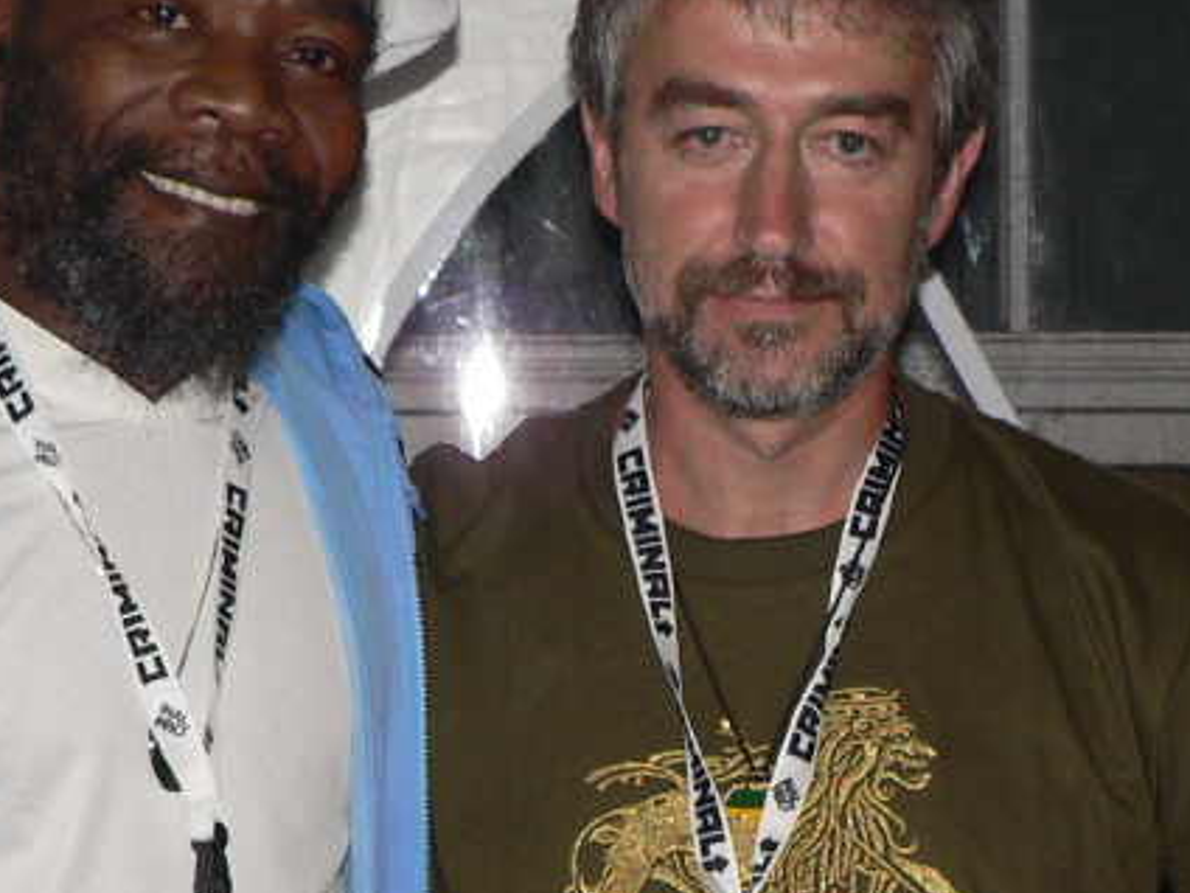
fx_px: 1719
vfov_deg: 29.1
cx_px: 456
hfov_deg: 38.0
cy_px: 404
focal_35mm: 50
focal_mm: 6
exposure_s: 1/60
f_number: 2.8
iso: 100
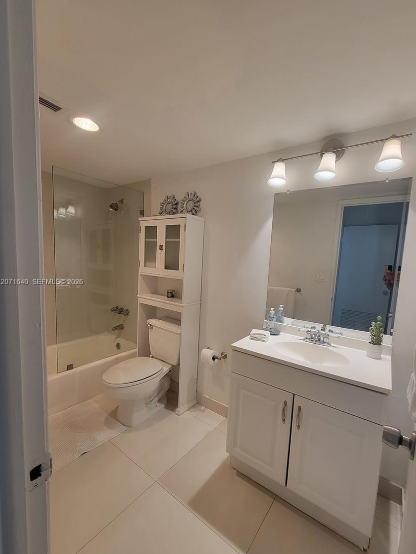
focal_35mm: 14
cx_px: 215
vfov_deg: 102.0
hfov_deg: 85.7
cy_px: 282
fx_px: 224
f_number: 2.2
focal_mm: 2.2
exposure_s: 1/60
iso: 125
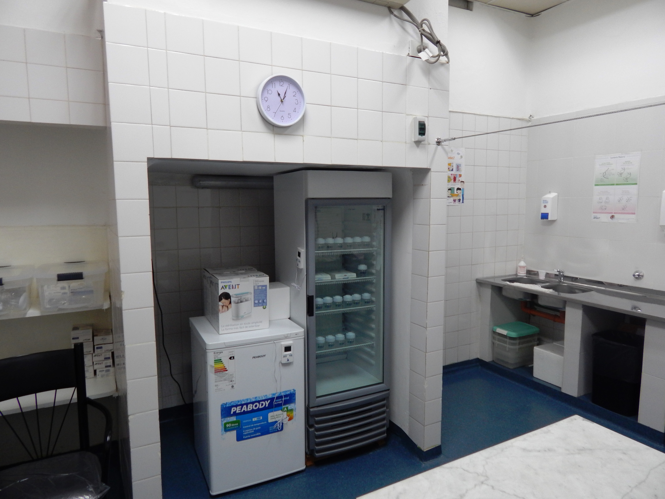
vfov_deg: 58.9
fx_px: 442
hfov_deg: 73.9
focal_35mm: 23
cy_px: 250
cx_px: 332
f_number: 3
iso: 180
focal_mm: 4
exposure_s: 1/30
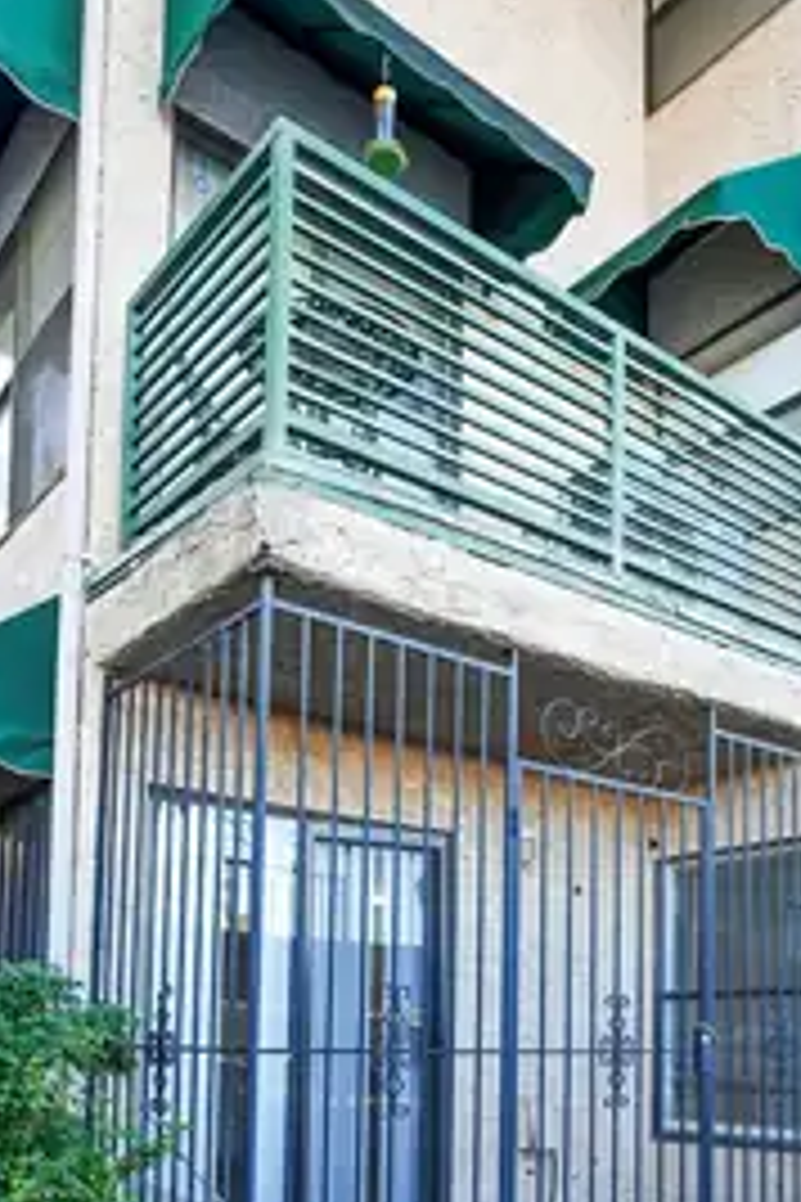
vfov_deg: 66.6
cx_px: 380
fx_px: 901
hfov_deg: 47.9
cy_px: 734
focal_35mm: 27
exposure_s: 1/60
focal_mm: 12
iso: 100
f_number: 4
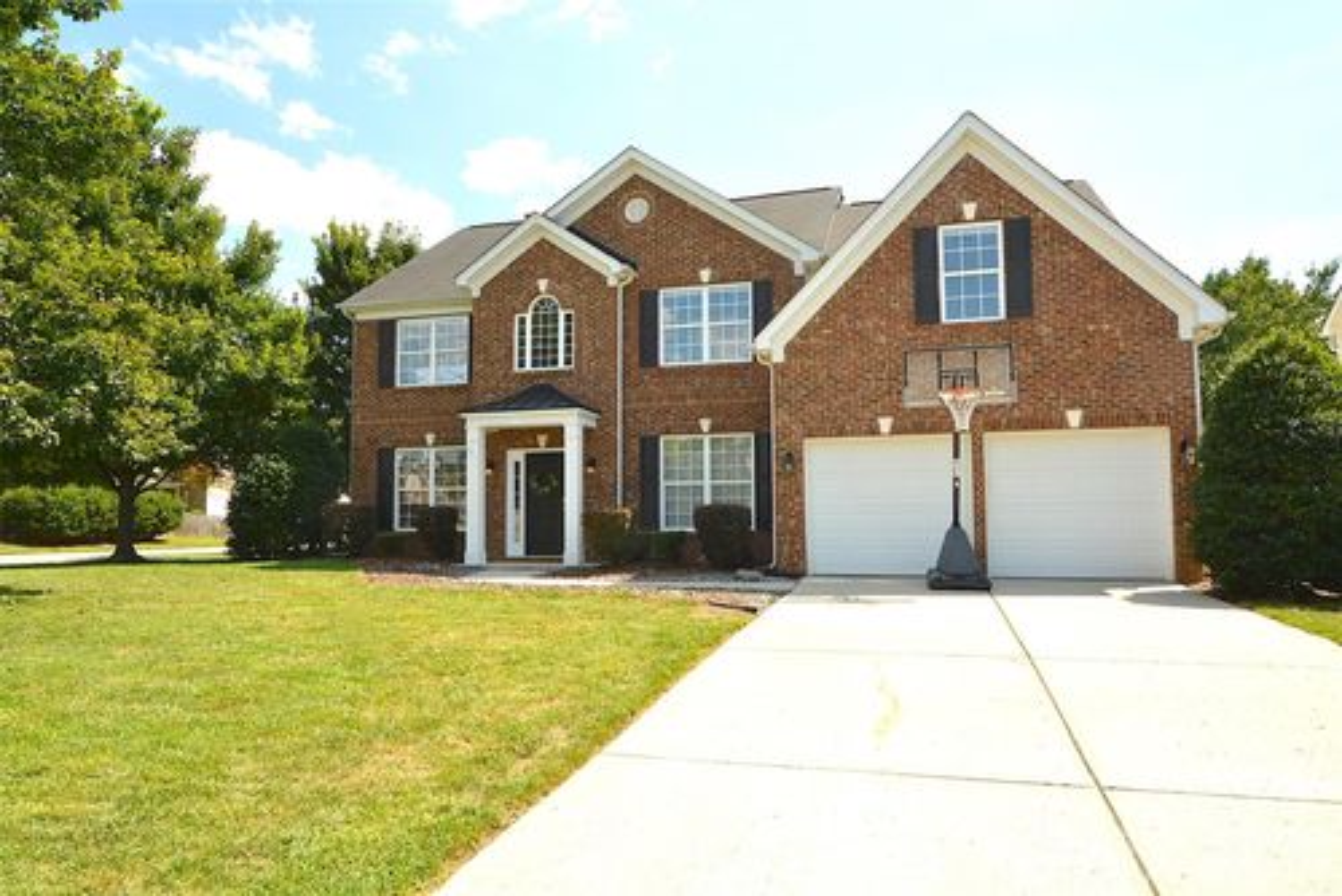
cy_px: 448
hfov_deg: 77.3
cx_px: 671
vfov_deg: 56.2
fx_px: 839
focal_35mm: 22
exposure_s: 1/200
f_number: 16
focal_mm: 15
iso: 500
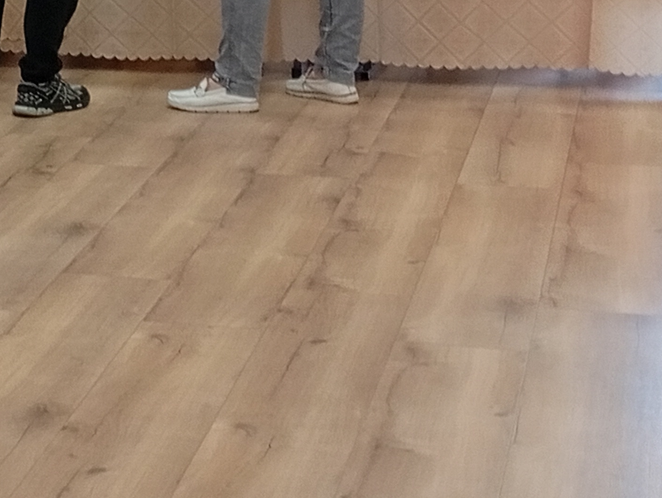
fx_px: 2278
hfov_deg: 15.7
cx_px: -217
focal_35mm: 119
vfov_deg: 12.1
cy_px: -153
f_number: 1.8
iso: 263
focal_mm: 3.98
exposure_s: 1/33.3
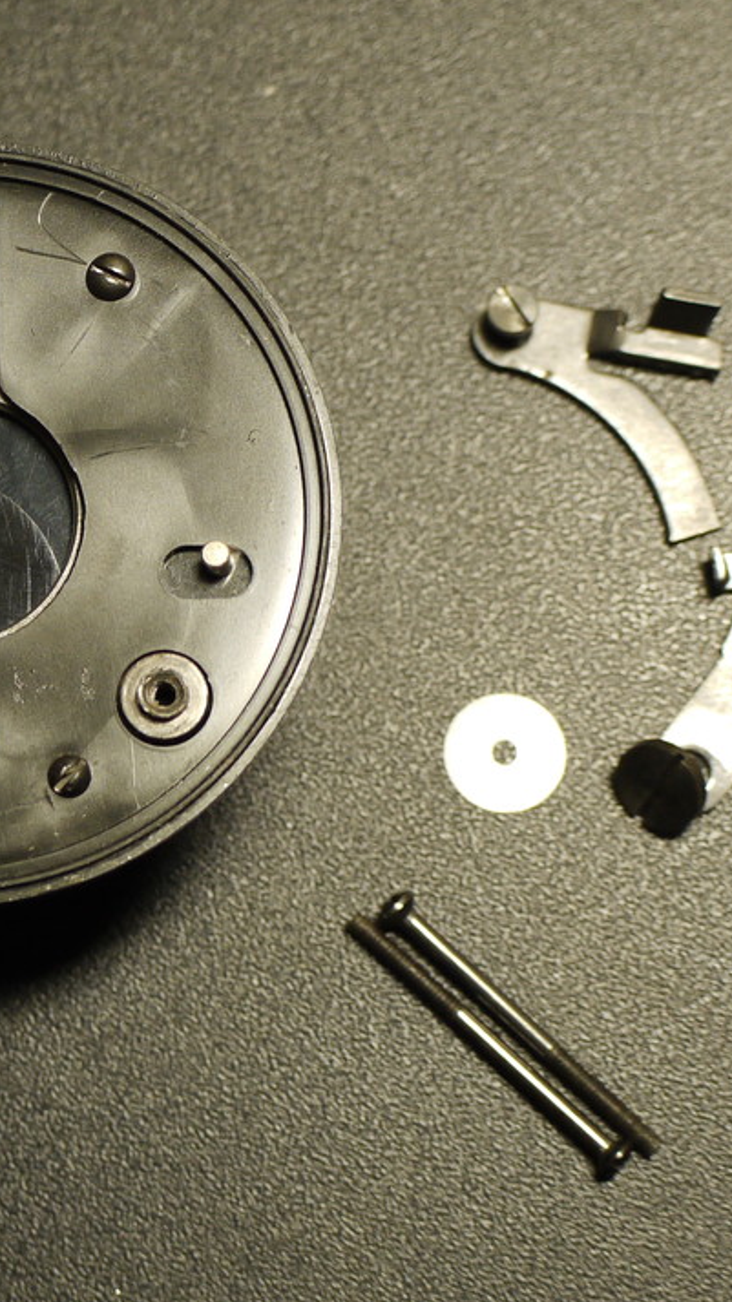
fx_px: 3106
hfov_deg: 13.2
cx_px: -93
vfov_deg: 23.6
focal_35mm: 90
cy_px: 526
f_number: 4.7
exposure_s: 1/40
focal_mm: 23
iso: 400
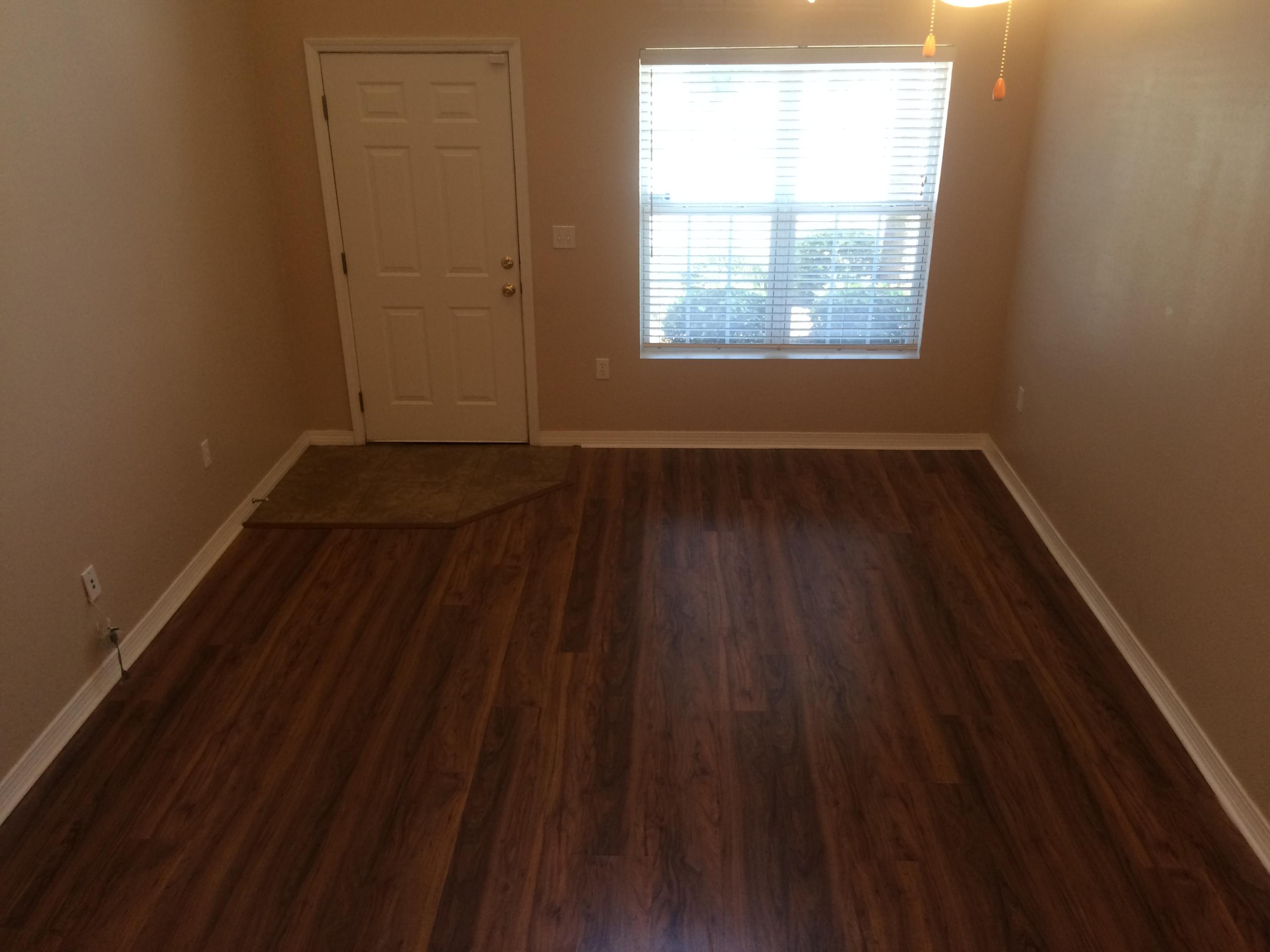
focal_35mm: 29
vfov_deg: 48.2
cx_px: 635
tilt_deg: -24.8
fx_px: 1064
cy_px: 476
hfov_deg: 61.7
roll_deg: +1.4
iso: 40
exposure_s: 1/30
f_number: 2.2
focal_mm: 4.15
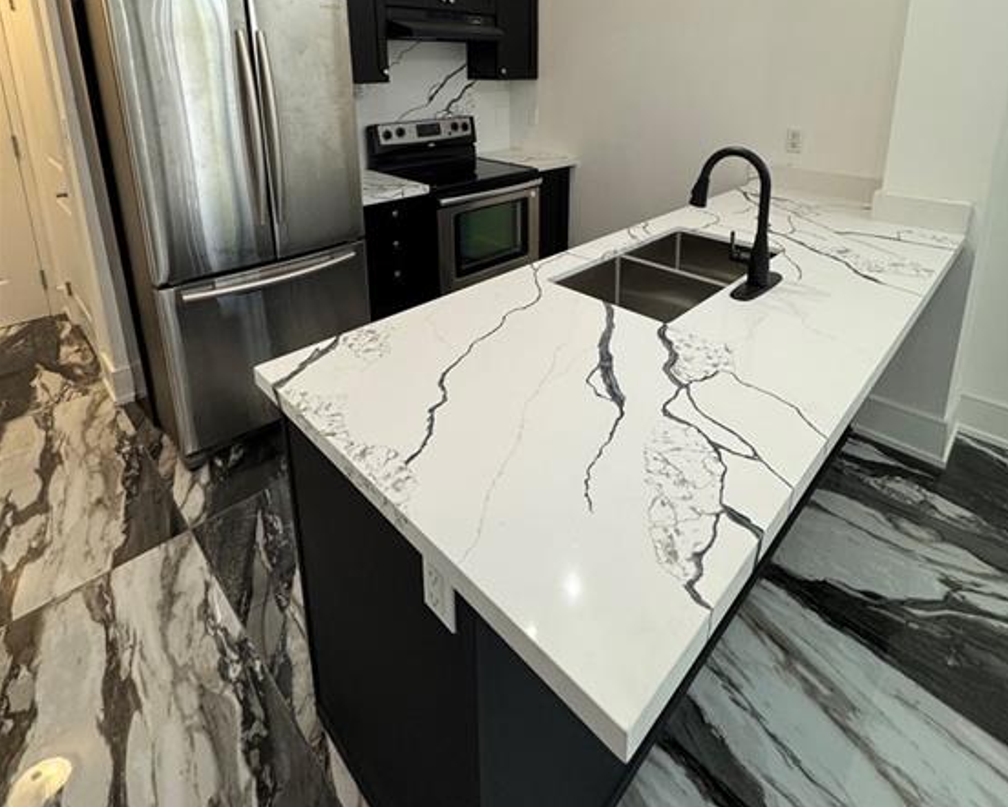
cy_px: 197
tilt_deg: -11.6
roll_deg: -0.3
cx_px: 524
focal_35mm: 19
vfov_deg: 66.3
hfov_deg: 83.2
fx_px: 567
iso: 200
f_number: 2.2
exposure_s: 1/60
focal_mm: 2.22
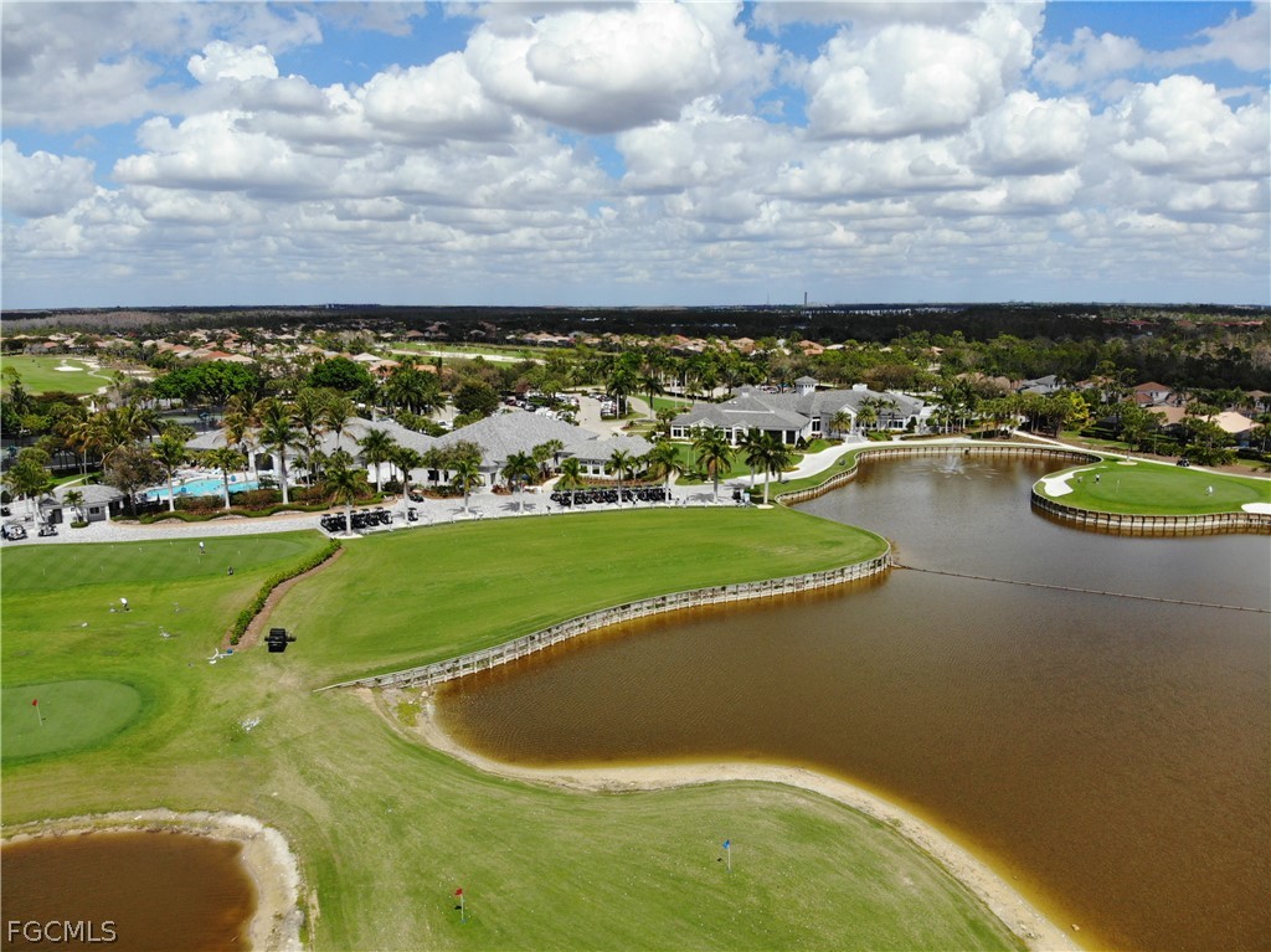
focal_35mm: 24
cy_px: 476
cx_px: 636
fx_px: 881
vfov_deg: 56.8
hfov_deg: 71.6
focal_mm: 4.5
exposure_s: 1/269
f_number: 2.8
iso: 100
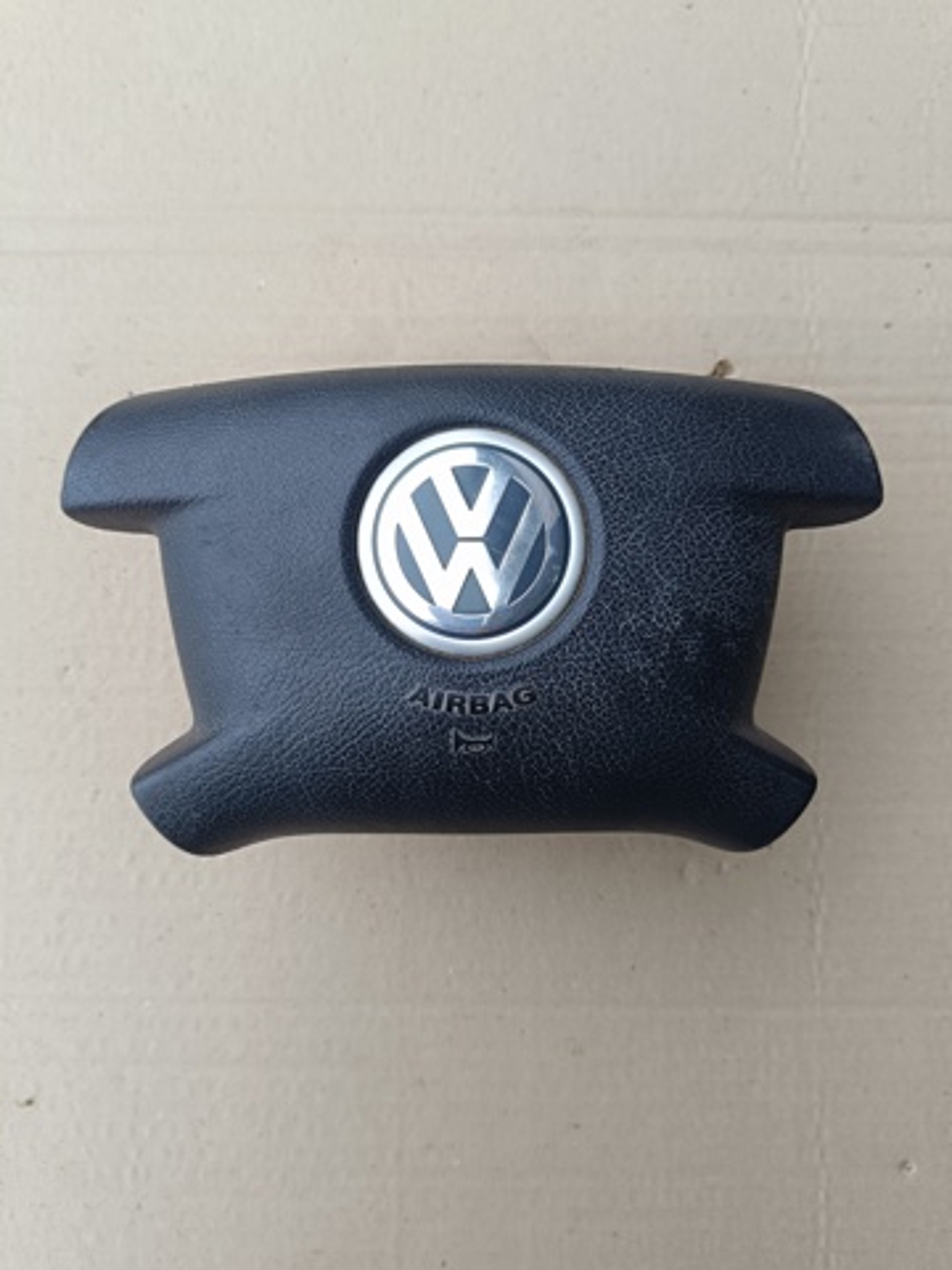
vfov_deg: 71.6
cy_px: 635
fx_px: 880
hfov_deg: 56.8
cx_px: 476
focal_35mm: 24
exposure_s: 1/133
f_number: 1.88
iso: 51
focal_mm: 5.59
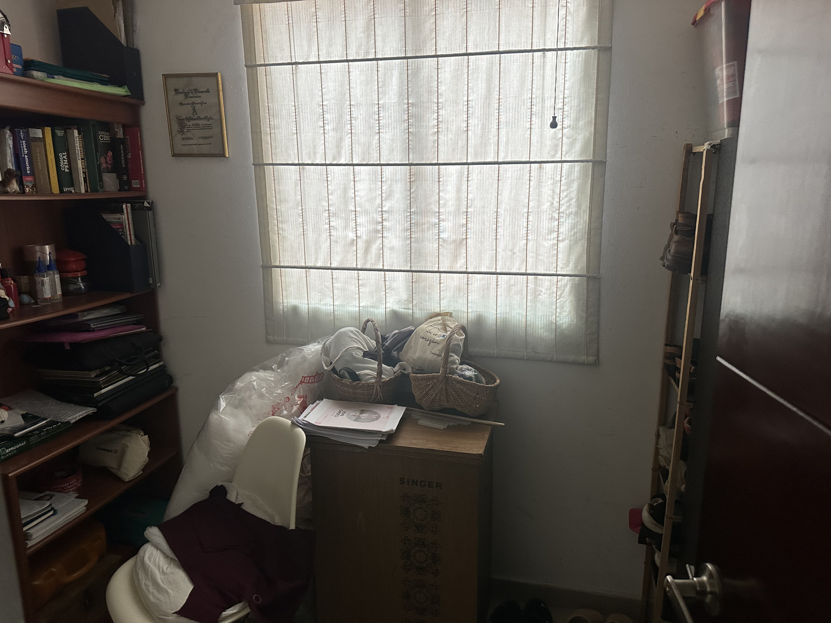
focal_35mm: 24
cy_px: 312
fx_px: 576
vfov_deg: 56.8
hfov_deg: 71.6
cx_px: 416
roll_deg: -0.3
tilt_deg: -10.9
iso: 250
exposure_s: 1/72
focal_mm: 6.86
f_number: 1.78
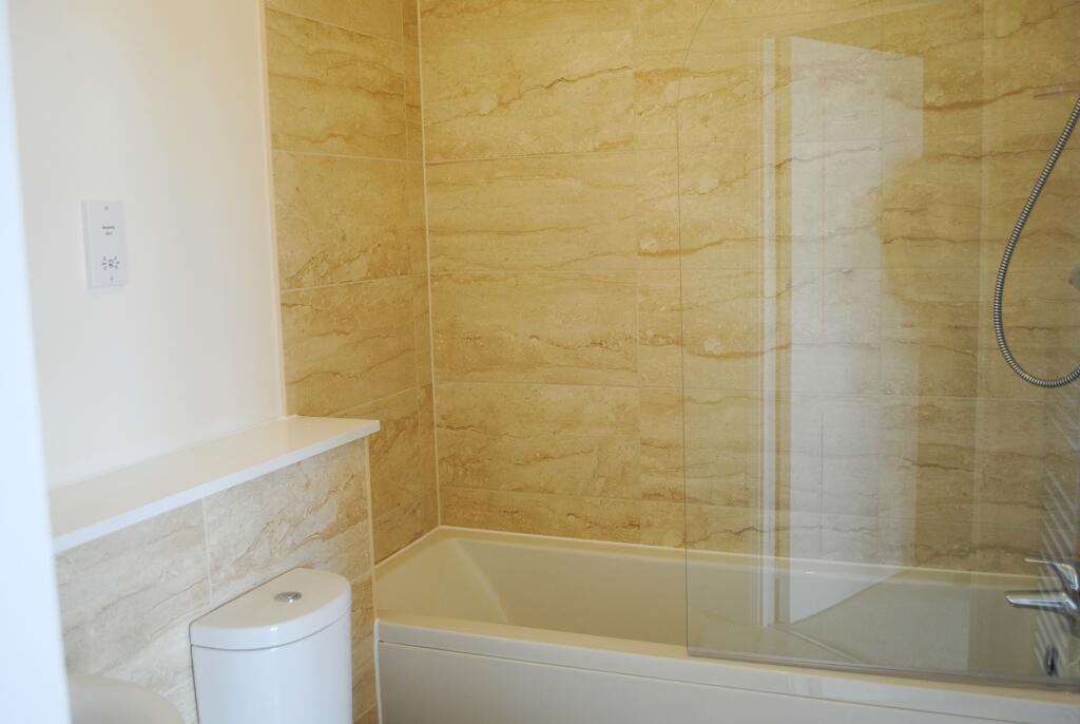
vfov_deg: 37.0
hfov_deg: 53.1
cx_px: 540
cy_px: 362
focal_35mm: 36
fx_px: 1082
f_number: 4
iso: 220
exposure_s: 1/30
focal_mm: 24
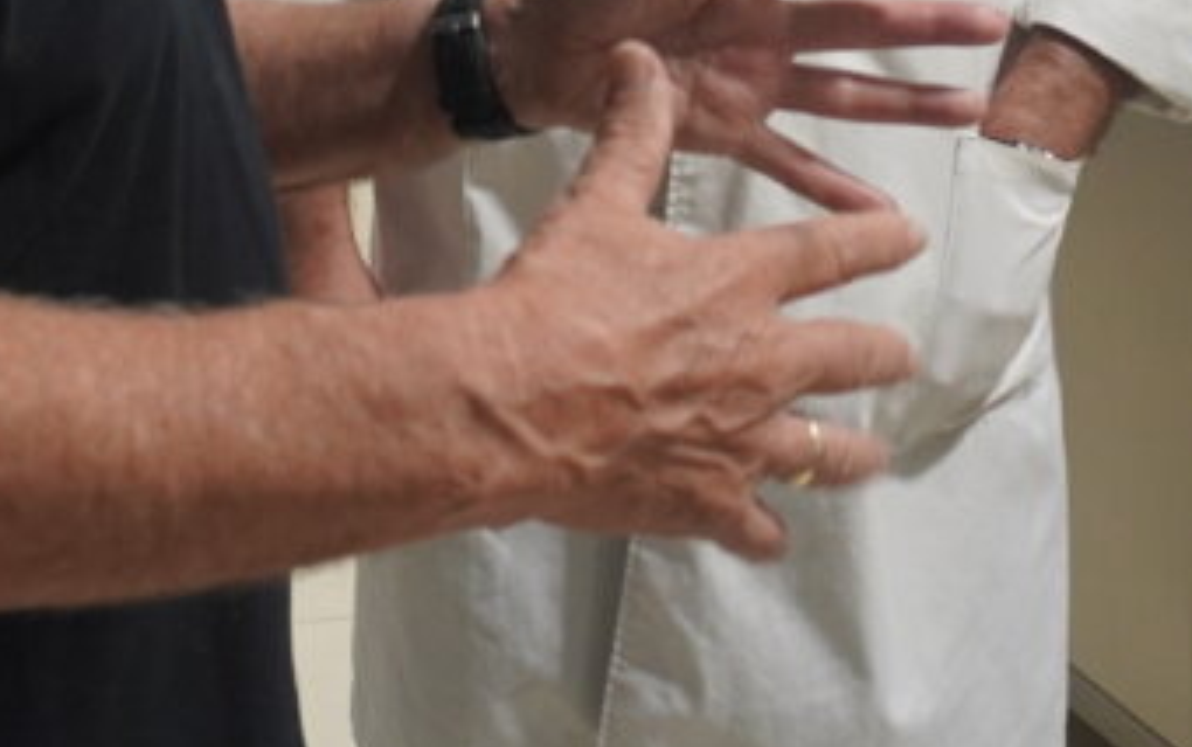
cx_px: 67
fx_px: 2991
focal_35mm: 92
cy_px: -545
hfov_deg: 21.9
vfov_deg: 13.0
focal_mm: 16
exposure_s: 1/160
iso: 640
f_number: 4
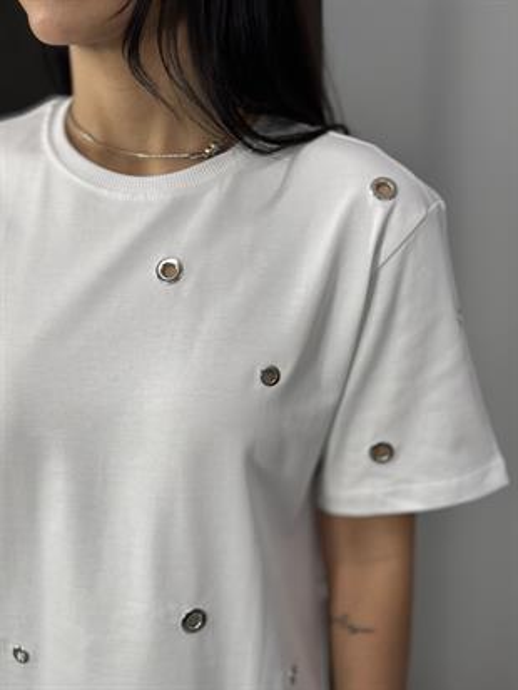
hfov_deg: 30.3
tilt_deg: -17.1
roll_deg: -0.7
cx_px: 259
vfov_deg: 39.6
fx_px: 957
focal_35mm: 48
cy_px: 345
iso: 64
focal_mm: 6.86
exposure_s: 1/113
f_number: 1.78
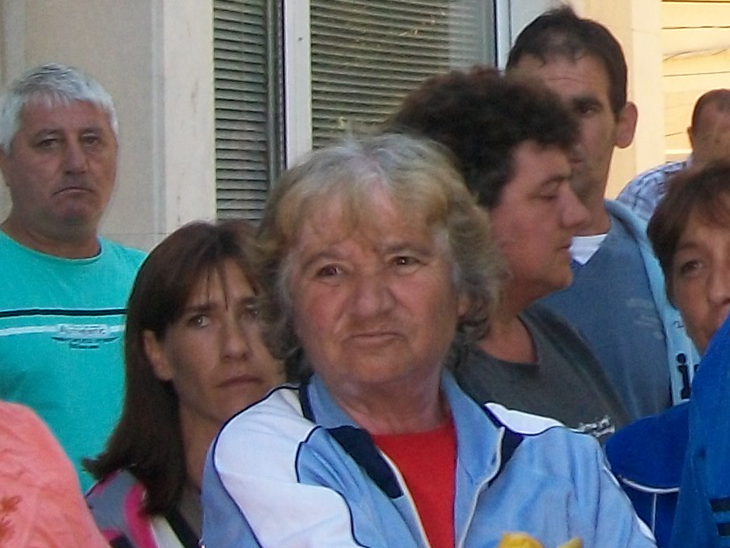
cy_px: -111
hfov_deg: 15.1
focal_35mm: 128
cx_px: 755
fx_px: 2700
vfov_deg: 11.4
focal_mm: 6
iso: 80
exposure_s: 1/125
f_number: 2.7
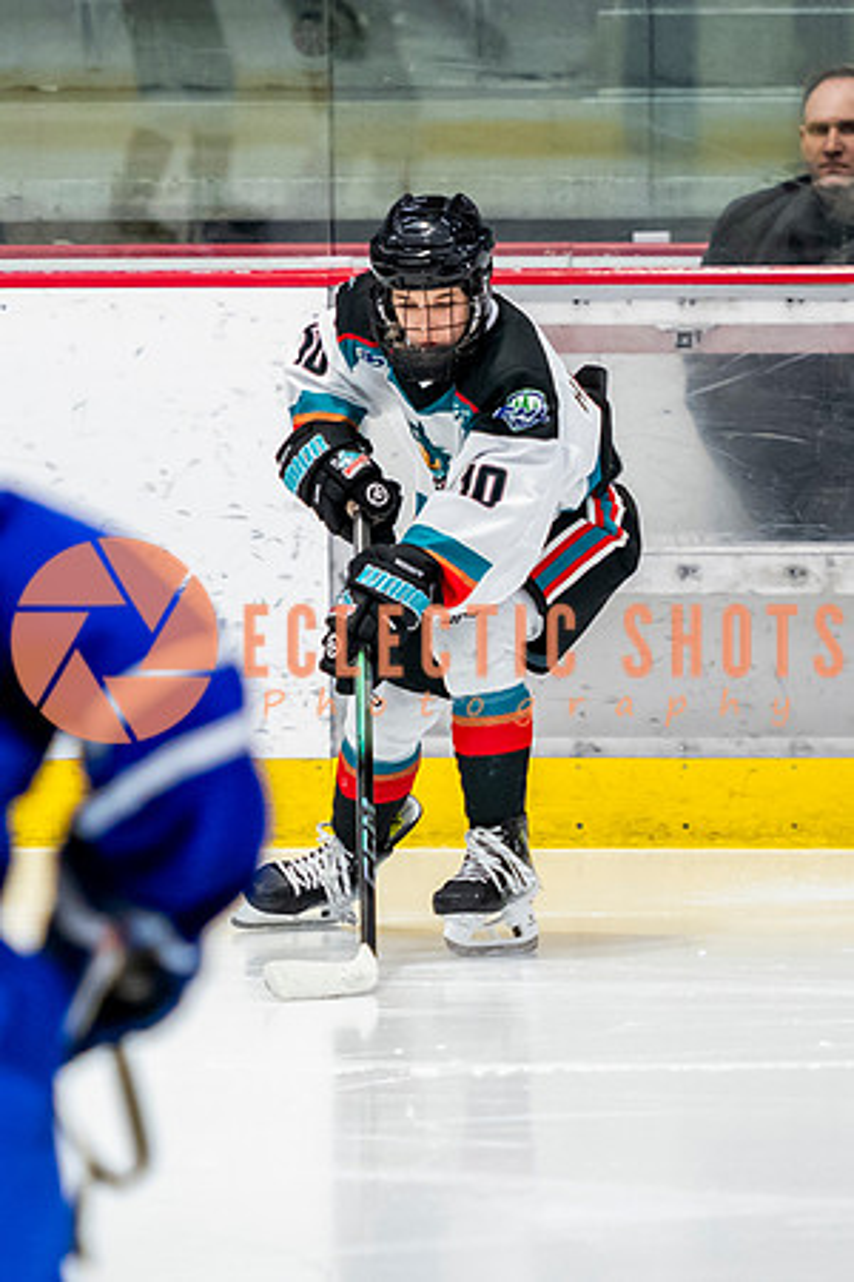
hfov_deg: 3.0
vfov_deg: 4.5
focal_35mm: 454
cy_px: 641
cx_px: 254
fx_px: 16166
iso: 1600
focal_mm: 140
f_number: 3.2
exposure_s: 1/800
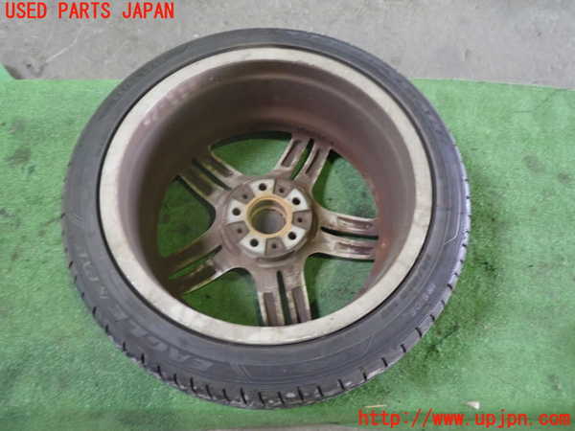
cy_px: 216
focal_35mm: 30
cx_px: 288
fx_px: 498
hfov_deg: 60.0
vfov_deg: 46.8
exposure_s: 1/30
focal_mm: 5.4
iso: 800
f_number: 2.3
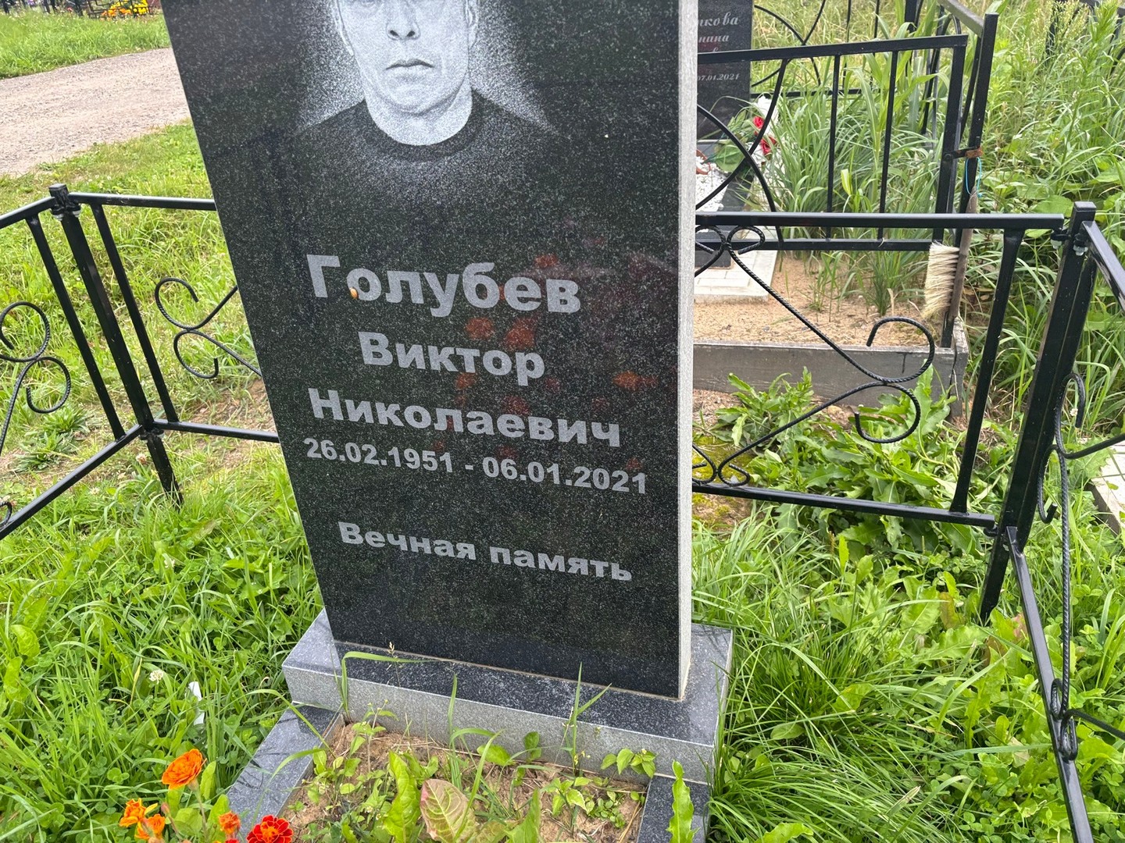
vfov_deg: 53.1
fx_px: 845
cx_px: 562
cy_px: 422
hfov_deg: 67.3
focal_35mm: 26
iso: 50
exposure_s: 1/349
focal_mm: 5.96
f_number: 1.6
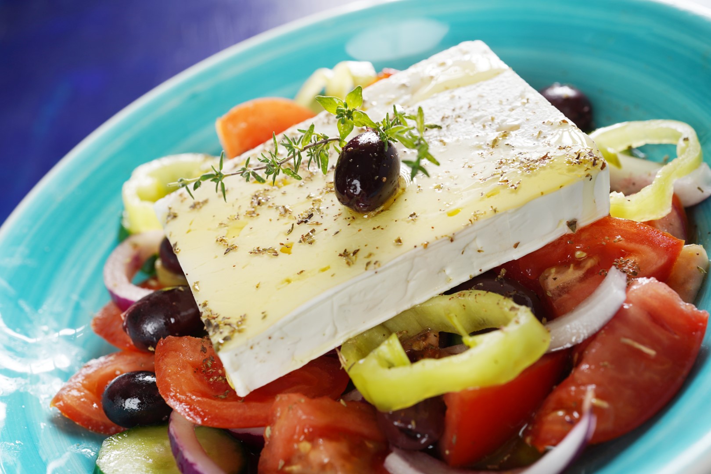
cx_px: 356
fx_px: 790
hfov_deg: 48.5
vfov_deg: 33.4
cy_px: 237
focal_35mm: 40
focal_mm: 40
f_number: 6.3
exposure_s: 1/100
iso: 200
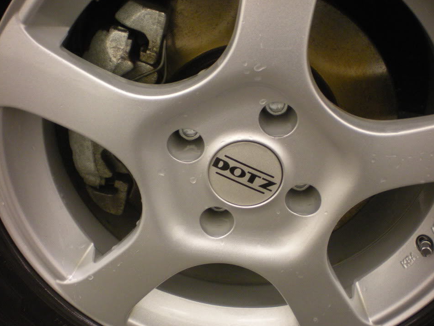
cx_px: 230
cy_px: 165
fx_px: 514
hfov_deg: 45.7
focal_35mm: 41
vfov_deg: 35.1
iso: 283
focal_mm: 6.3
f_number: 3.1
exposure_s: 1/8
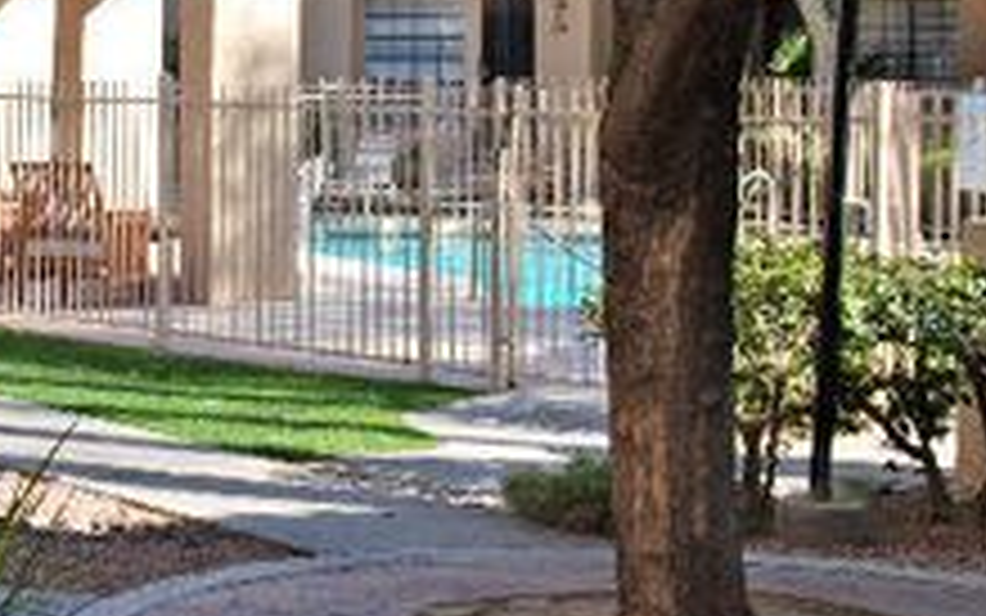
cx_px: 50
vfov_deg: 13.3
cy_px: 146
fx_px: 2634
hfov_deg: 20.6
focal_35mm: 98
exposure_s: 1/160
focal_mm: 28
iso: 100
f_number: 6.3
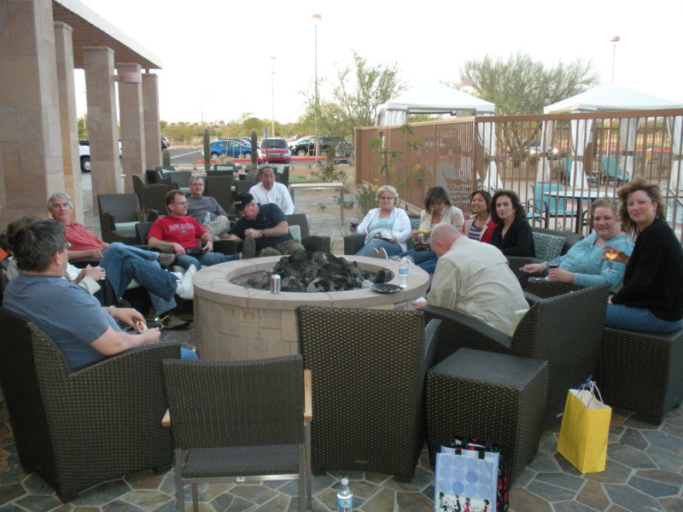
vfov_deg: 39.7
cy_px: 256
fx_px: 710
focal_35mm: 36
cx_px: 342
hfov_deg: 51.4
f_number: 3.5
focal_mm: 6.3
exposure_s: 1/43.1
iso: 325
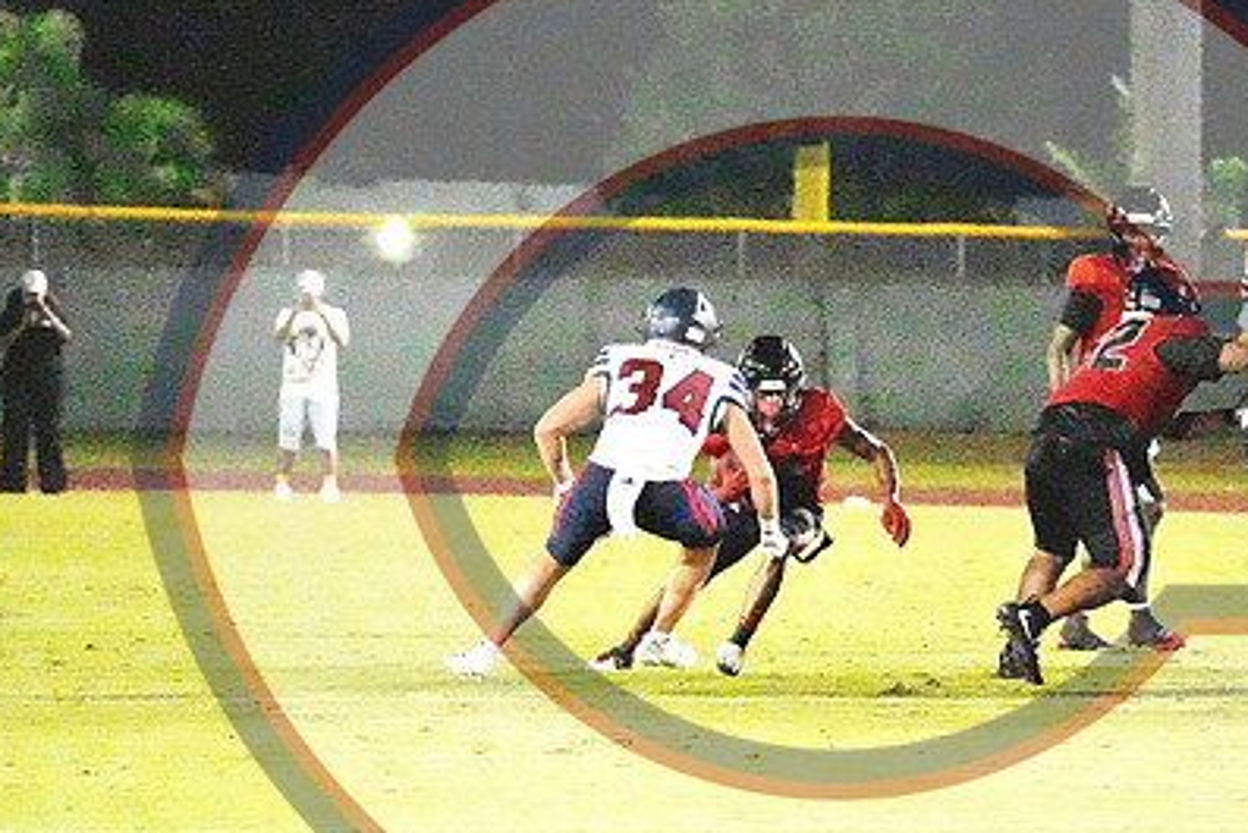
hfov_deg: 5.8
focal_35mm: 358
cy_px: 457
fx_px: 12415
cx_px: 824
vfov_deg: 3.8
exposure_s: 1/1250
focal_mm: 245
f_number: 5.6
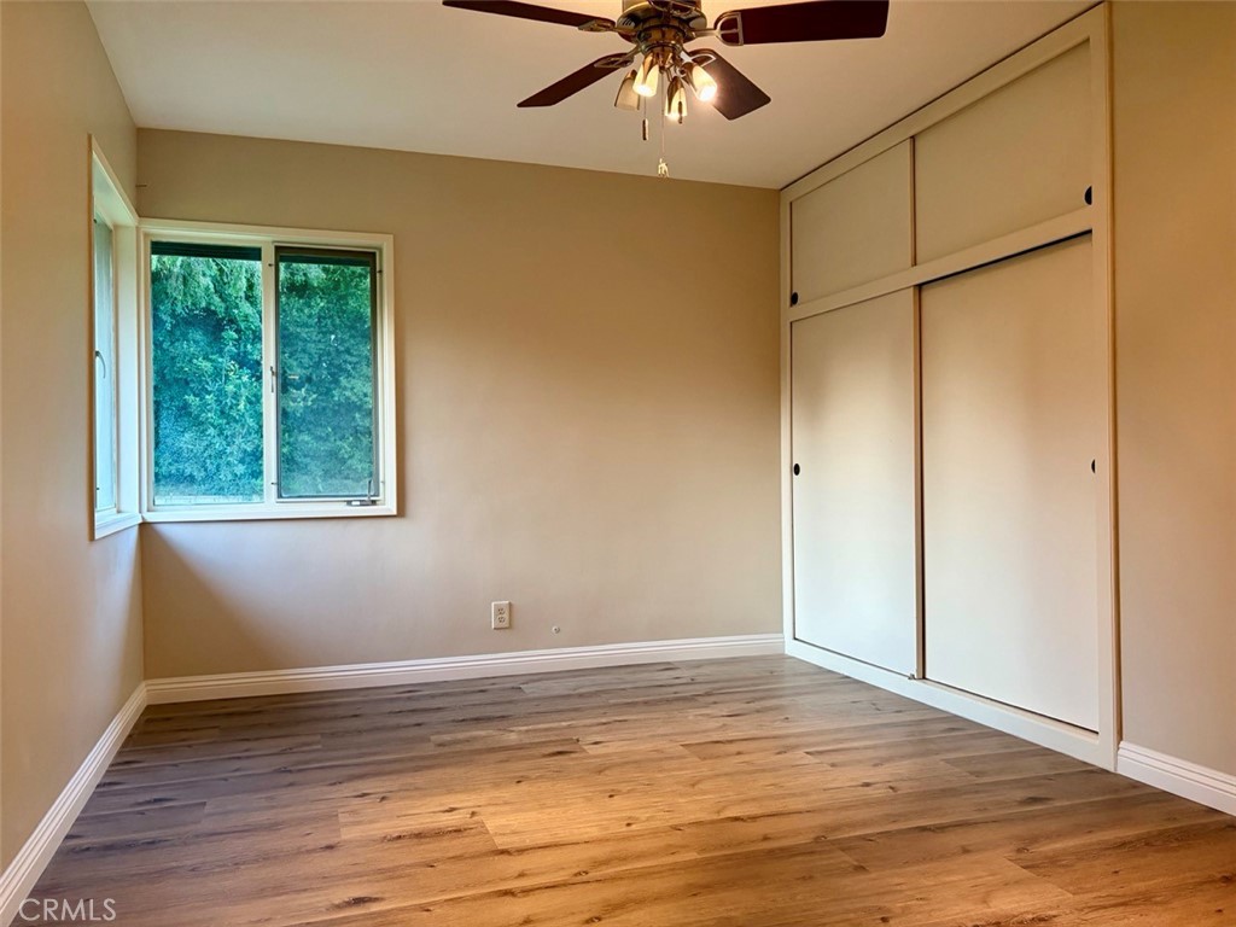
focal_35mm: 26
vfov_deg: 53.1
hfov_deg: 67.3
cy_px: 464
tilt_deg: +1.0
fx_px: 928
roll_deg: +0.9
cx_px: 618
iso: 200
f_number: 1.6
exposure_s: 1/60
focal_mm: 5.96
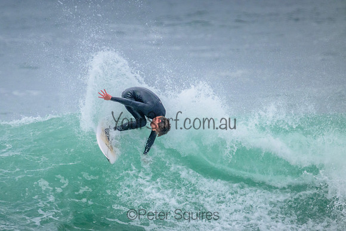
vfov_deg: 1.4
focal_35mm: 1004
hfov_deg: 2.1
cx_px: 129
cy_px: 145
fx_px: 9656
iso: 3200
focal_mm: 800
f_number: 11
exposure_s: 1/1600
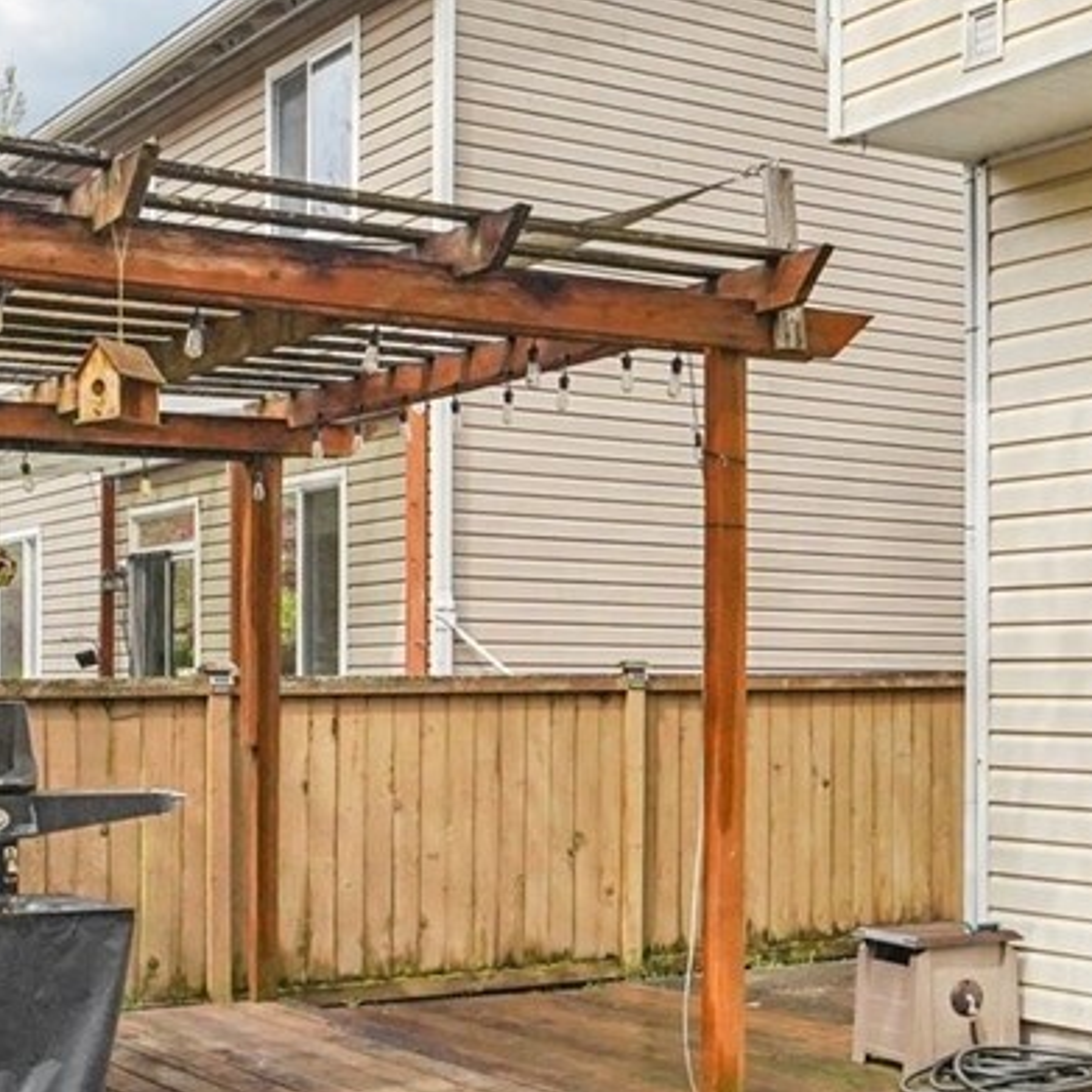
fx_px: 2106
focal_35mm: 59
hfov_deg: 27.2
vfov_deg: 28.8
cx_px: 1135
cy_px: 755
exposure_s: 1/640
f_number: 8
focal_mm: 16
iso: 1600
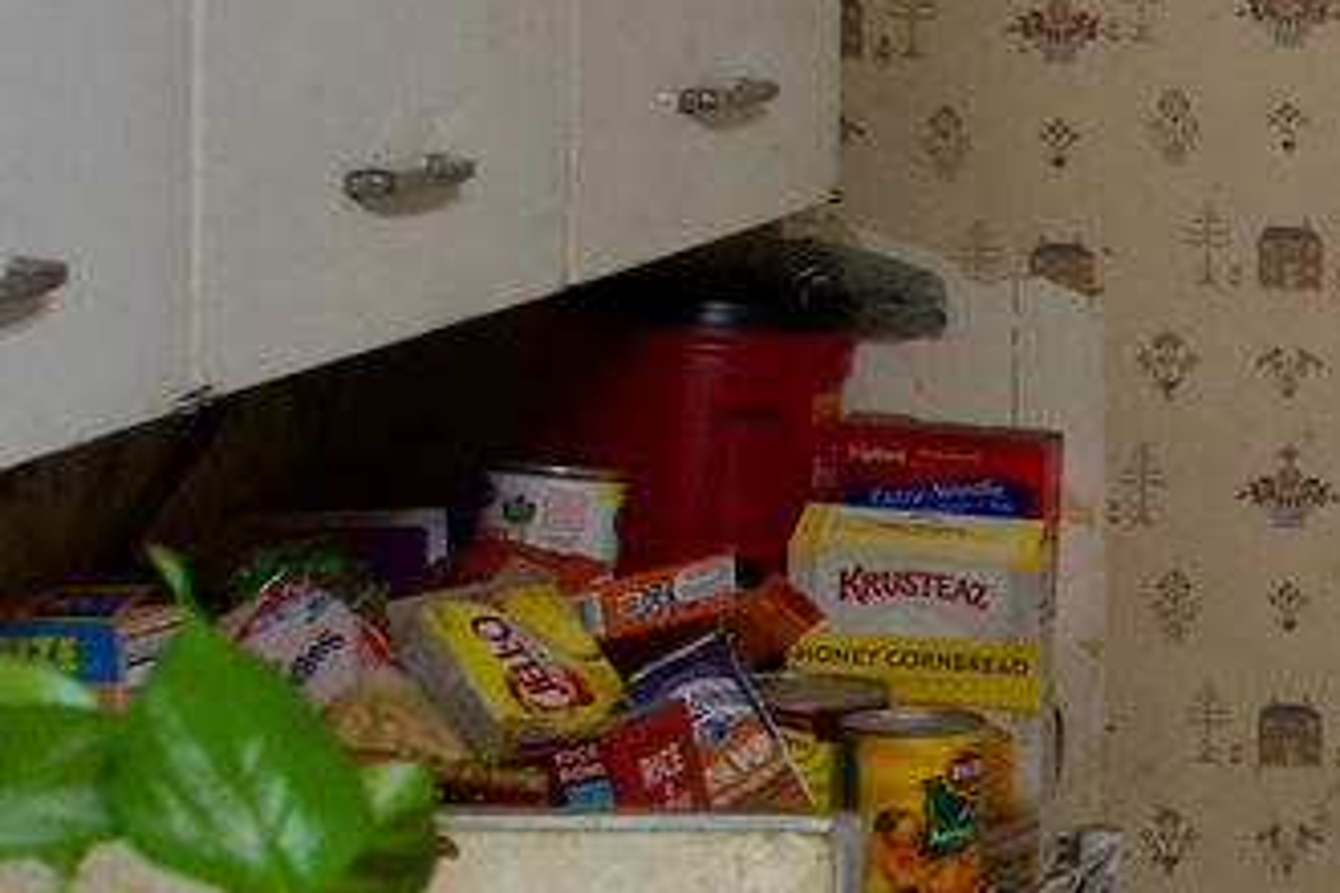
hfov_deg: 11.8
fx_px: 5546
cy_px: 160
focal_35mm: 149
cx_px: 2989
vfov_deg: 9.2
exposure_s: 1/160
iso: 1250
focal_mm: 24
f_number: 4
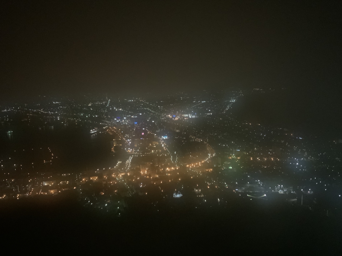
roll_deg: +2.4
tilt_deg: -8.1
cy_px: 125
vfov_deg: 45.4
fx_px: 306
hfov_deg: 58.4
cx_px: 168
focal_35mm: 31
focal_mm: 3
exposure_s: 1/15
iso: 500
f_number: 1.8
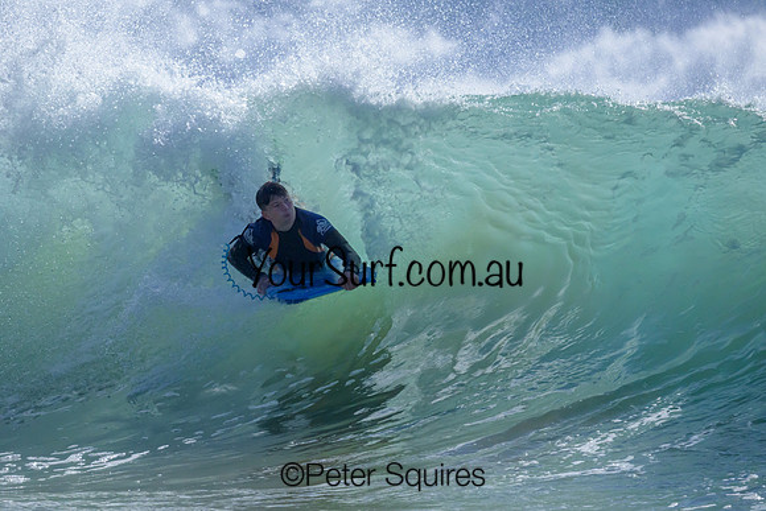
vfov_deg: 1.4
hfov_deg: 2.1
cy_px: 297
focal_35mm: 985
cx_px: 368
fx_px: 20956
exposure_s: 1/2000
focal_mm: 800
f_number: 6.3
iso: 2000
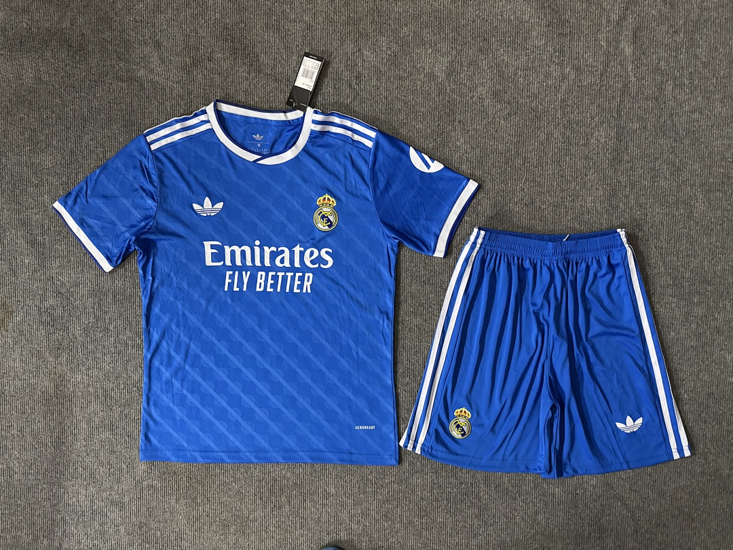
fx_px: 508
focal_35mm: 24
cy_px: 275
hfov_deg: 71.6
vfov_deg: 56.8
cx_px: 366
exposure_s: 1/44
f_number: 1.78
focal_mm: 6.76
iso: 800
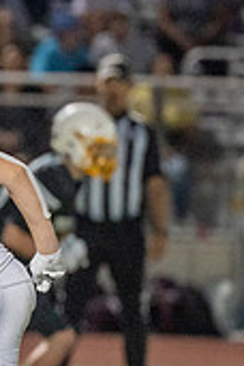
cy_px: 239
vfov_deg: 2.1
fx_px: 9780
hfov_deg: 1.4
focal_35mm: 962
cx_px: -72
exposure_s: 1/1000
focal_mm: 200
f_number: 2.8
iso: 2000
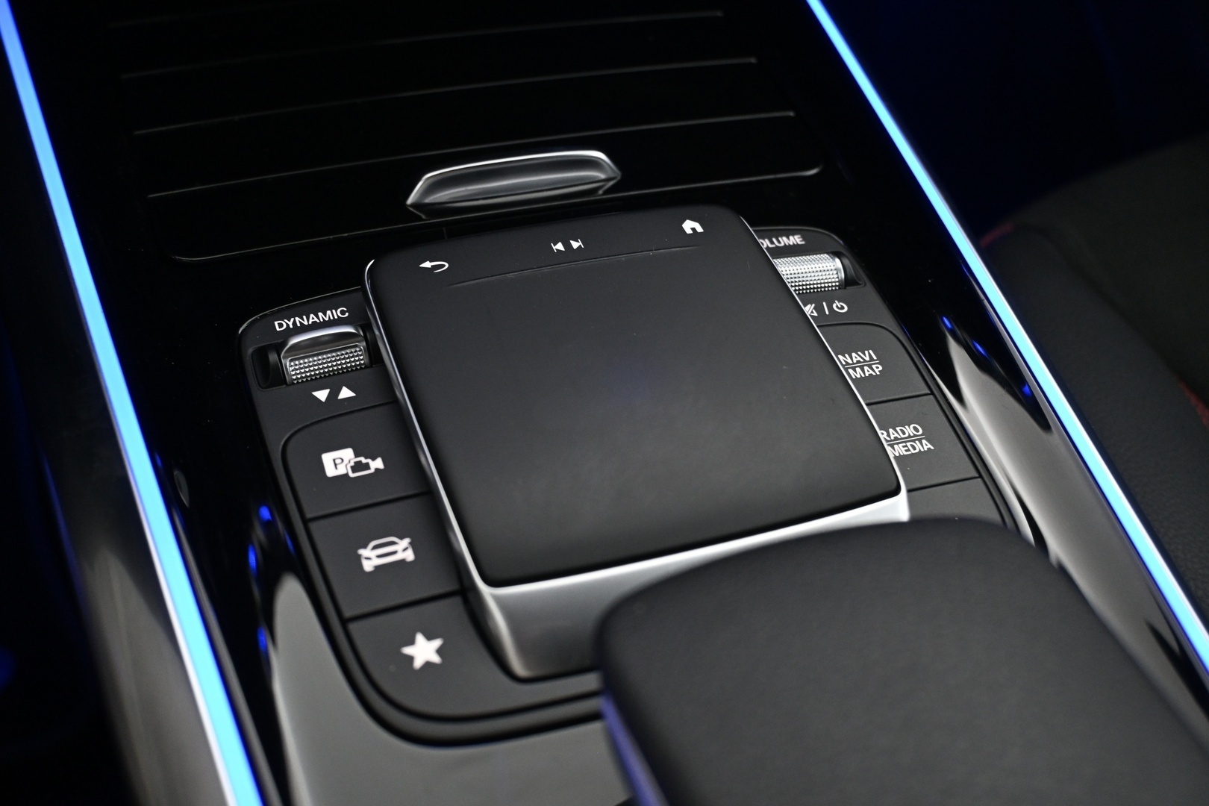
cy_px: 403
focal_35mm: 37
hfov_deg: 52.2
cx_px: 604
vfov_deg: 36.2
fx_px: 1234
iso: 1600
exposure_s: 1/15
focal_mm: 24.5
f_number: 4.2
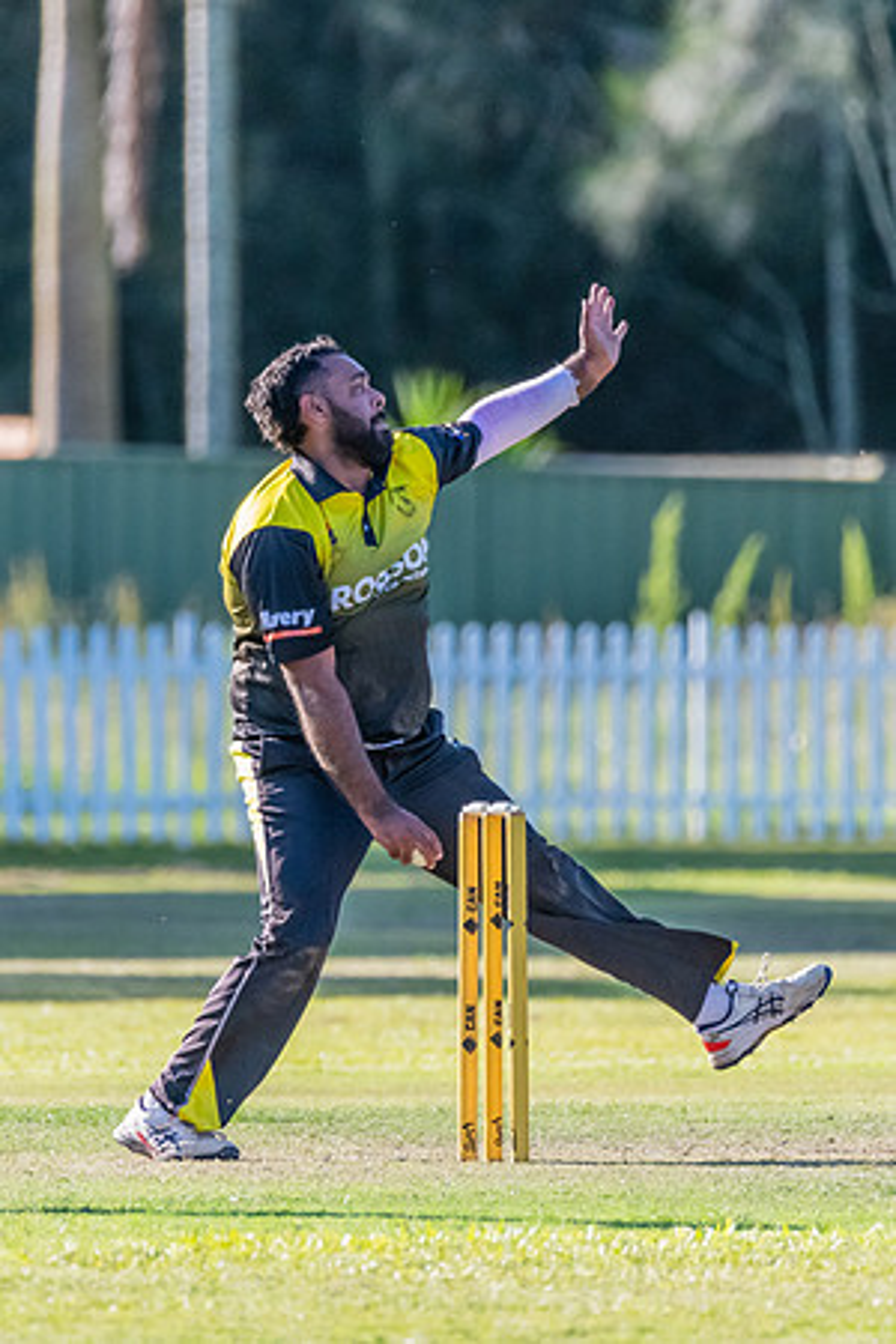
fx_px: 31694
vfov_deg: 2.4
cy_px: 652
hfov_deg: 1.6
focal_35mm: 849
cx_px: 344
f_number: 6.3
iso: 2800
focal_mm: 550
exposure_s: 1/4000
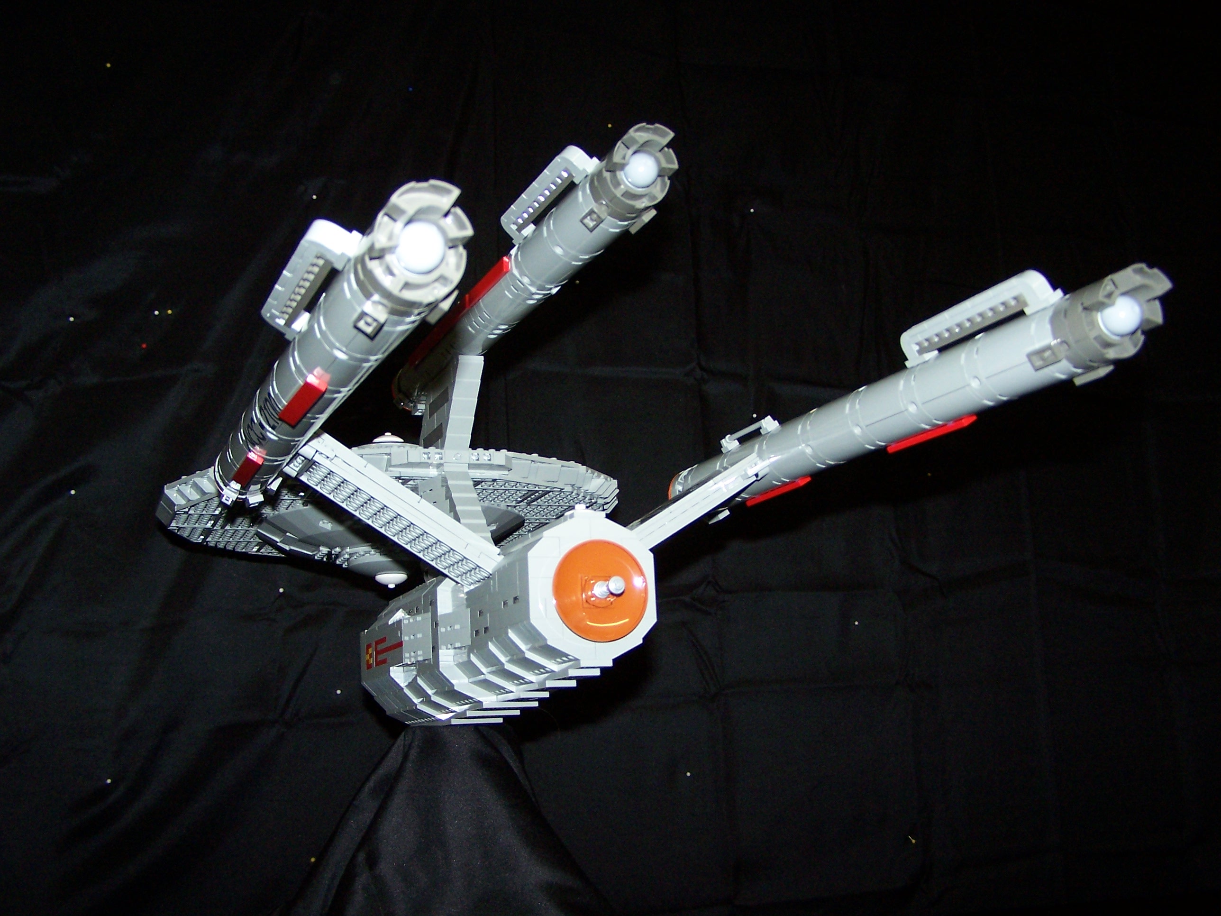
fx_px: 1340
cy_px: 458
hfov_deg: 49.0
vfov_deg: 37.7
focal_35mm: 38
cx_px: 610
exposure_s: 1/60
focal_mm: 6.3
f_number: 2.8
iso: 140
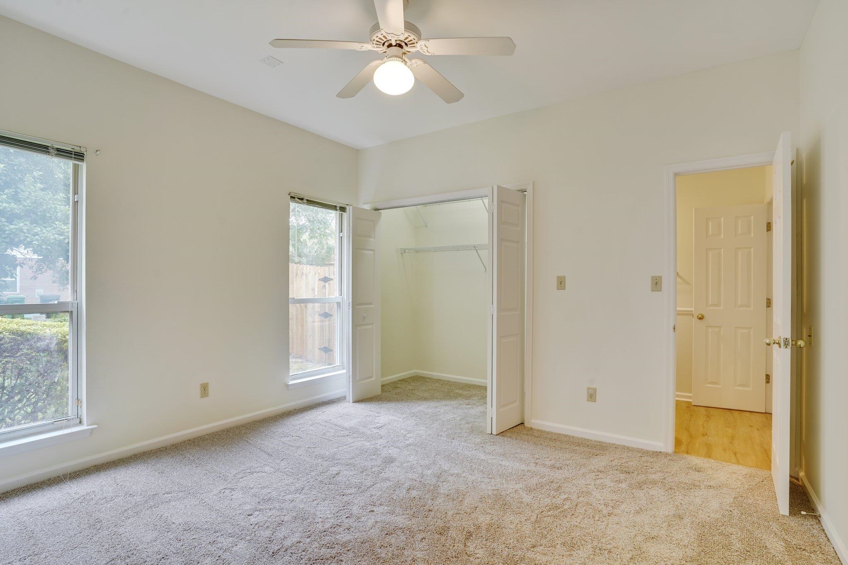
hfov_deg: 93.3
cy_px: 282
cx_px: 424
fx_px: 400
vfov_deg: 70.4
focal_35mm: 17
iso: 100
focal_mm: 17
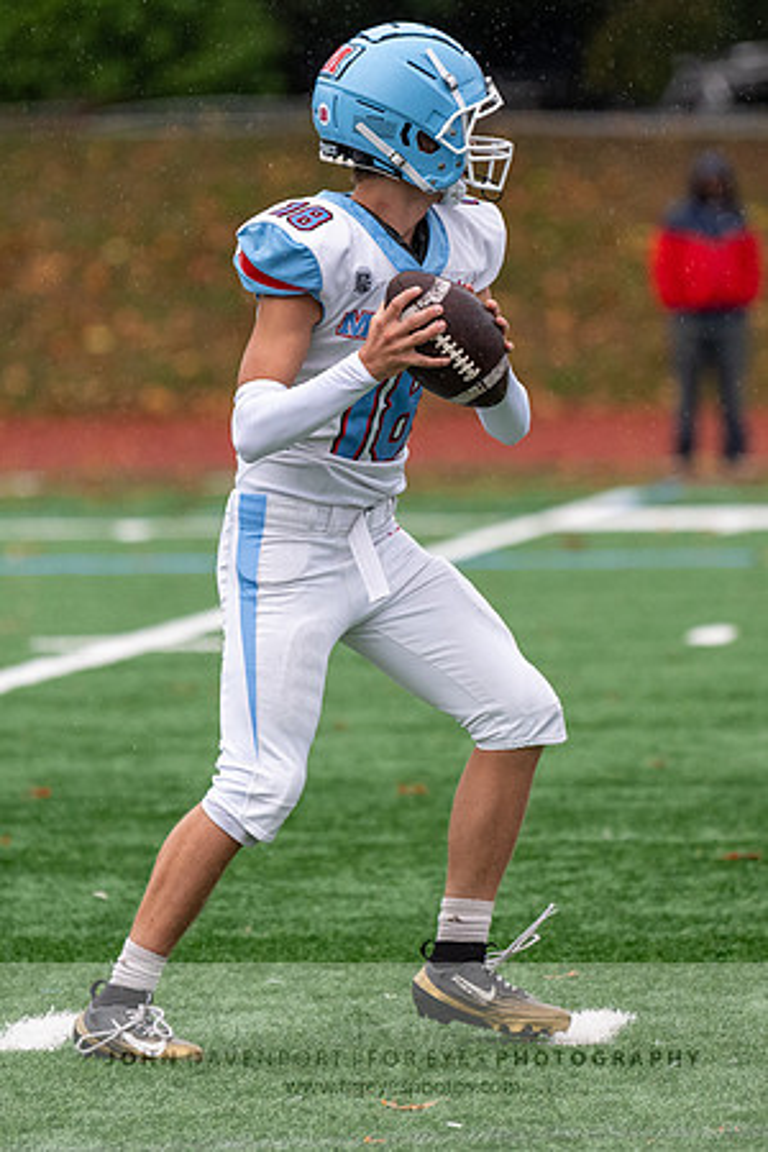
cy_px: 484
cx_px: 468
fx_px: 11020
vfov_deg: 6.0
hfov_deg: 4.0
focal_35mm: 344
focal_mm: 180
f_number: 2.8
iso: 1400
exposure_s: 1/1000
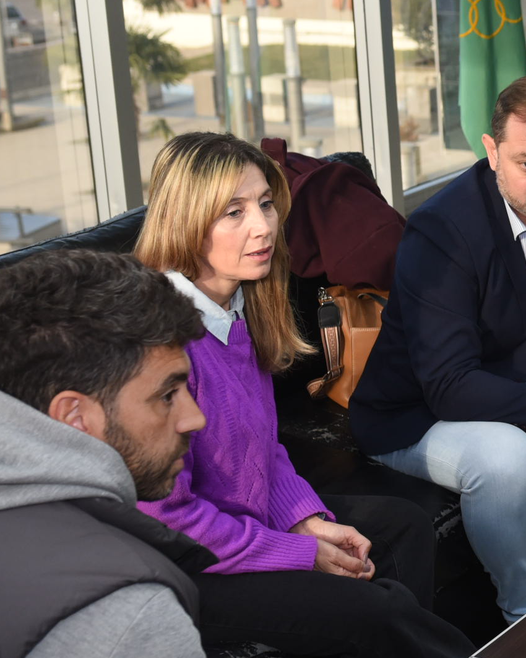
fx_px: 1810
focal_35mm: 93
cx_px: 857
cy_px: 257
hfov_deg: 15.0
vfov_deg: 20.6
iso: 800
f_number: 4.5
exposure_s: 1/250
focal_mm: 35
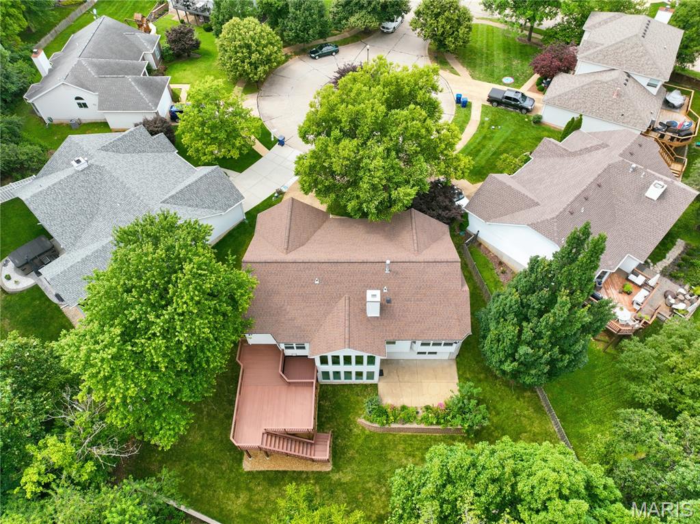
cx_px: 350
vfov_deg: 56.7
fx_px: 485
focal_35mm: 24
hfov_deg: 71.6
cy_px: 262
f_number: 2.8
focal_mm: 12.3
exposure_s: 1/500
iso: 120
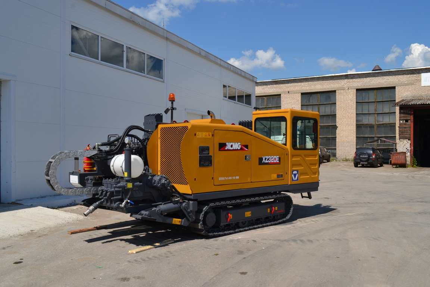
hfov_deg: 57.2
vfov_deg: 40.0
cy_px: 144
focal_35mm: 33
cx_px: 215
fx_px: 394
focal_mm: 22
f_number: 10
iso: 100
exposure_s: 1/200
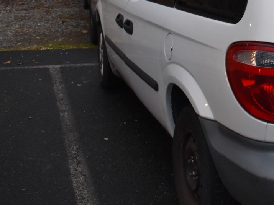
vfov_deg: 20.6
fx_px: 562
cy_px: 61
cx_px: 304
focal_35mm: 71
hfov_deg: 25.4
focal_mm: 22
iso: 1250
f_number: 3.8
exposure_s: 1/125
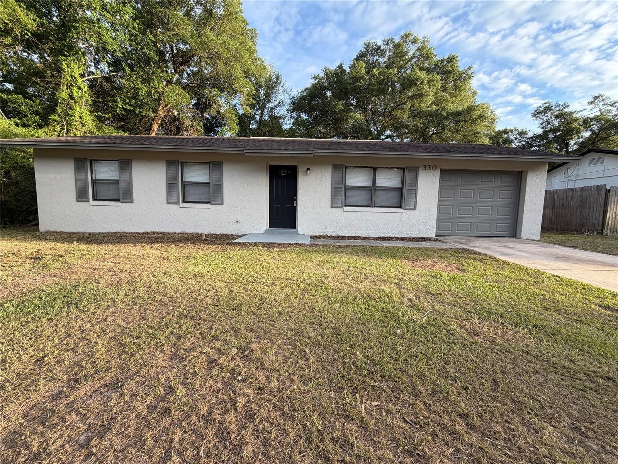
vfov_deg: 85.7
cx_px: 309
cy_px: 232
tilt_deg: -6.3
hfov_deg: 102.1
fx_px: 250
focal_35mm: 14
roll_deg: -2.2
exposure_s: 1/240
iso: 40
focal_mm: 2.22
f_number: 2.2
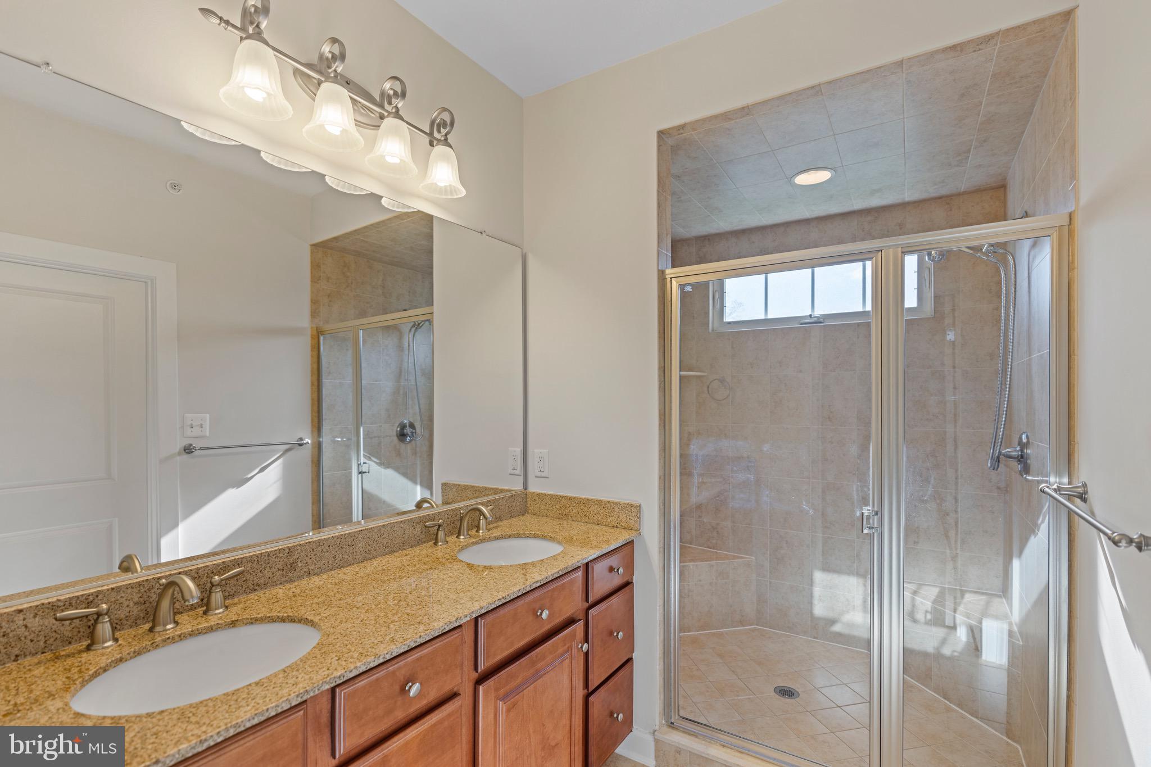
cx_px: 576
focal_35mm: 16
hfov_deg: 96.7
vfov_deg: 73.7
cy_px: 384
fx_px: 511
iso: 400
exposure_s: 1/30
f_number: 2.8
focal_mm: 16
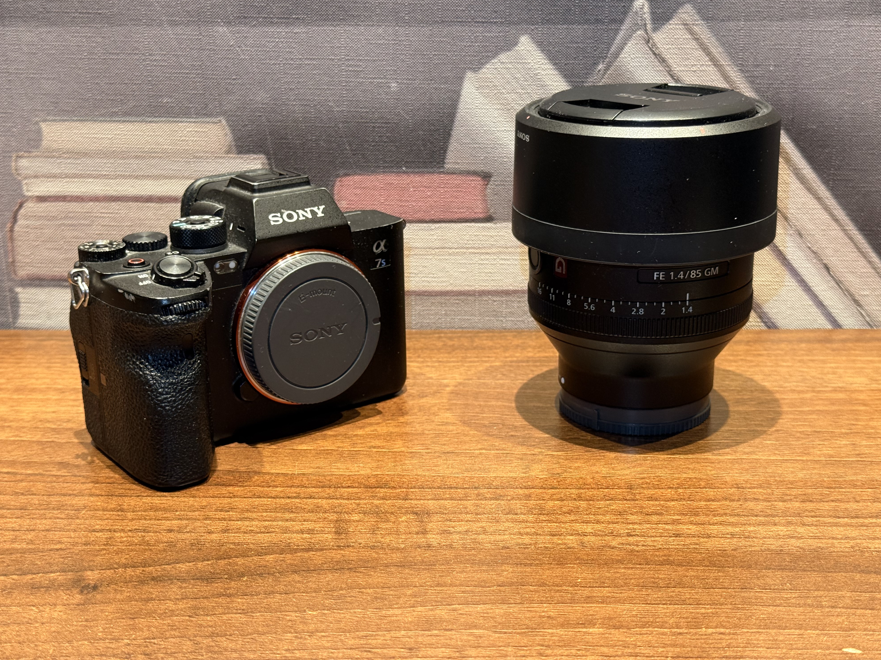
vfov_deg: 29.7
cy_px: 324
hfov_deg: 38.9
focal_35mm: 49
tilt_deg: -18.3
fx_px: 1247
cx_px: 432
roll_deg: +1.0
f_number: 1.78
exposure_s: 1/50
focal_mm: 6.76
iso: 125
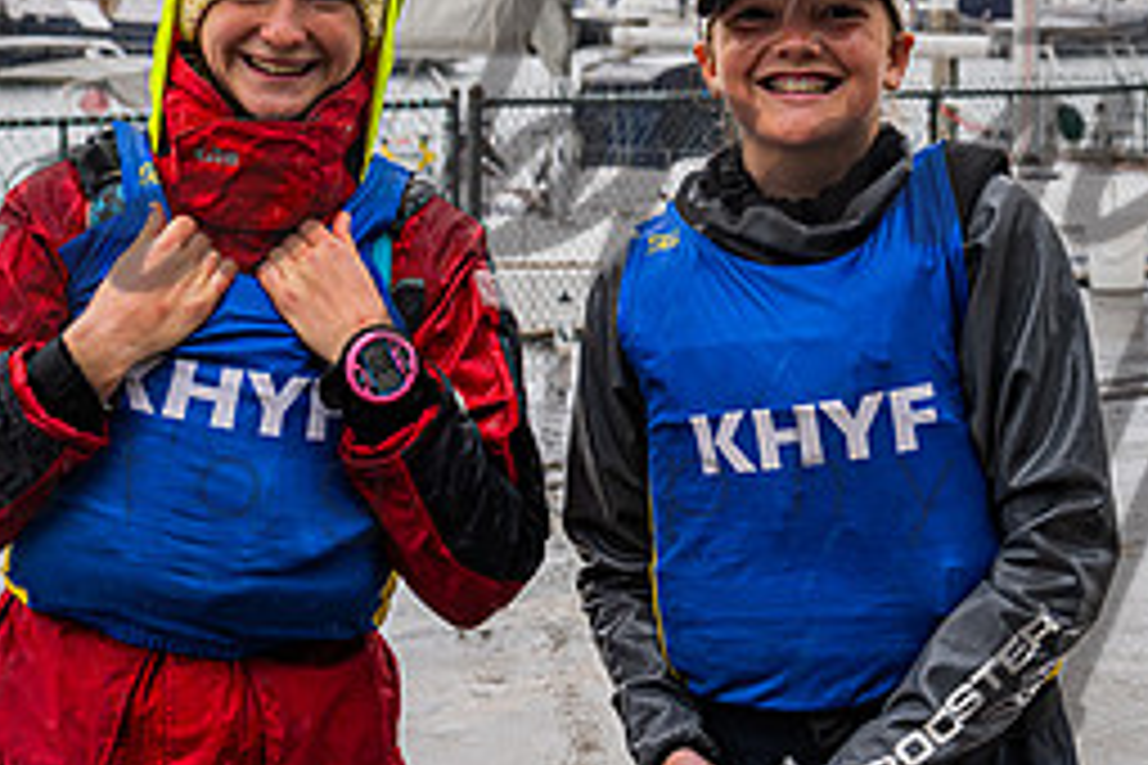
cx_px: 756
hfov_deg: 18.7
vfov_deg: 12.5
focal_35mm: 109
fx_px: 3476
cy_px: 142
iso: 100
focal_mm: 48
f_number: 6.3
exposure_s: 1/320
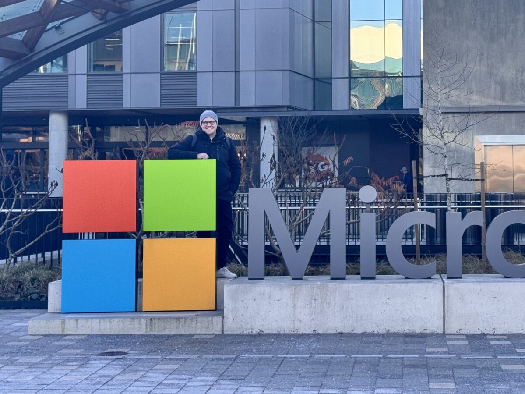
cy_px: 106
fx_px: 1244
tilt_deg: +3.2
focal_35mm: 82
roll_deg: +0.6
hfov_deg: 23.5
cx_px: 427
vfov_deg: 17.9
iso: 64
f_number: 1.78
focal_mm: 6.76
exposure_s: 1/499
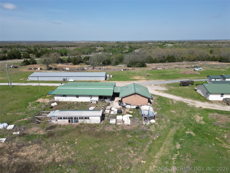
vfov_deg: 56.8
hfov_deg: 71.6
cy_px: 86
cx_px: 115
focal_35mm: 24
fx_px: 159
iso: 100
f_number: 1.7
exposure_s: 1/3000
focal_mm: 6.72
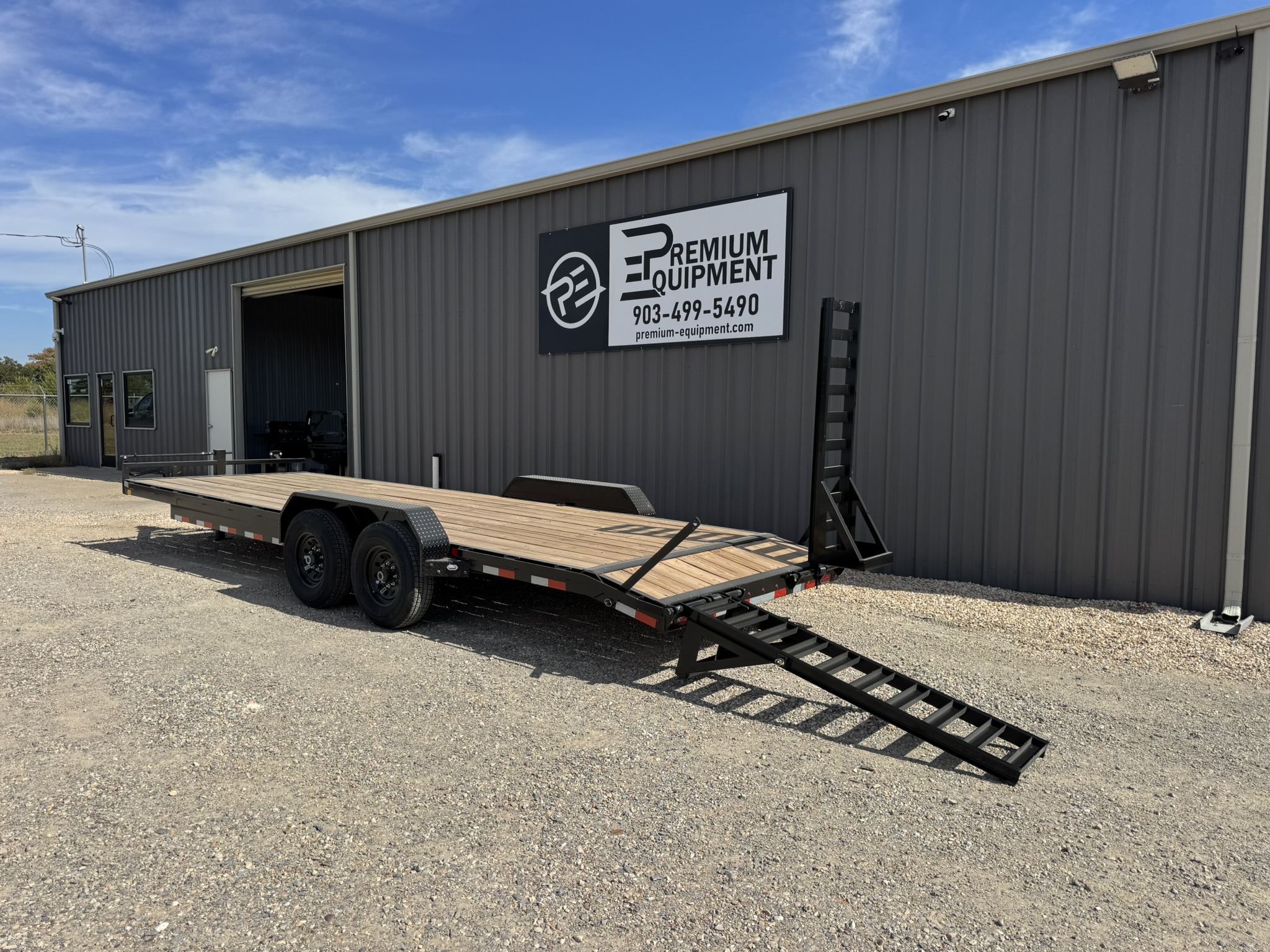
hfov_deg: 71.6
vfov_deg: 56.8
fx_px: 881
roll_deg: +0.0
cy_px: 476
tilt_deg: -5.0
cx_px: 635
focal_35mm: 24
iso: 80
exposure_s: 1/5814
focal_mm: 6.76
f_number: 1.78
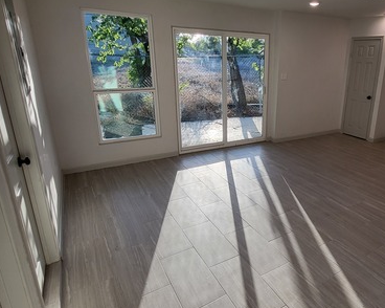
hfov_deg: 70.9
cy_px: 151
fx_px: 262
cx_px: 250
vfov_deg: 60.8
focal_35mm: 23
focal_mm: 1.74
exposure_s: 1/119
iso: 40
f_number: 2.2
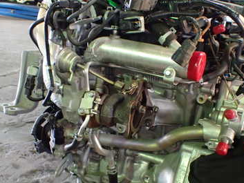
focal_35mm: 51
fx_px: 360
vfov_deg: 28.5
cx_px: 130
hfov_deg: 37.5
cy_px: 112
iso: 800
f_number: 2.3
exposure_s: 1/50
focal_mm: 5.4
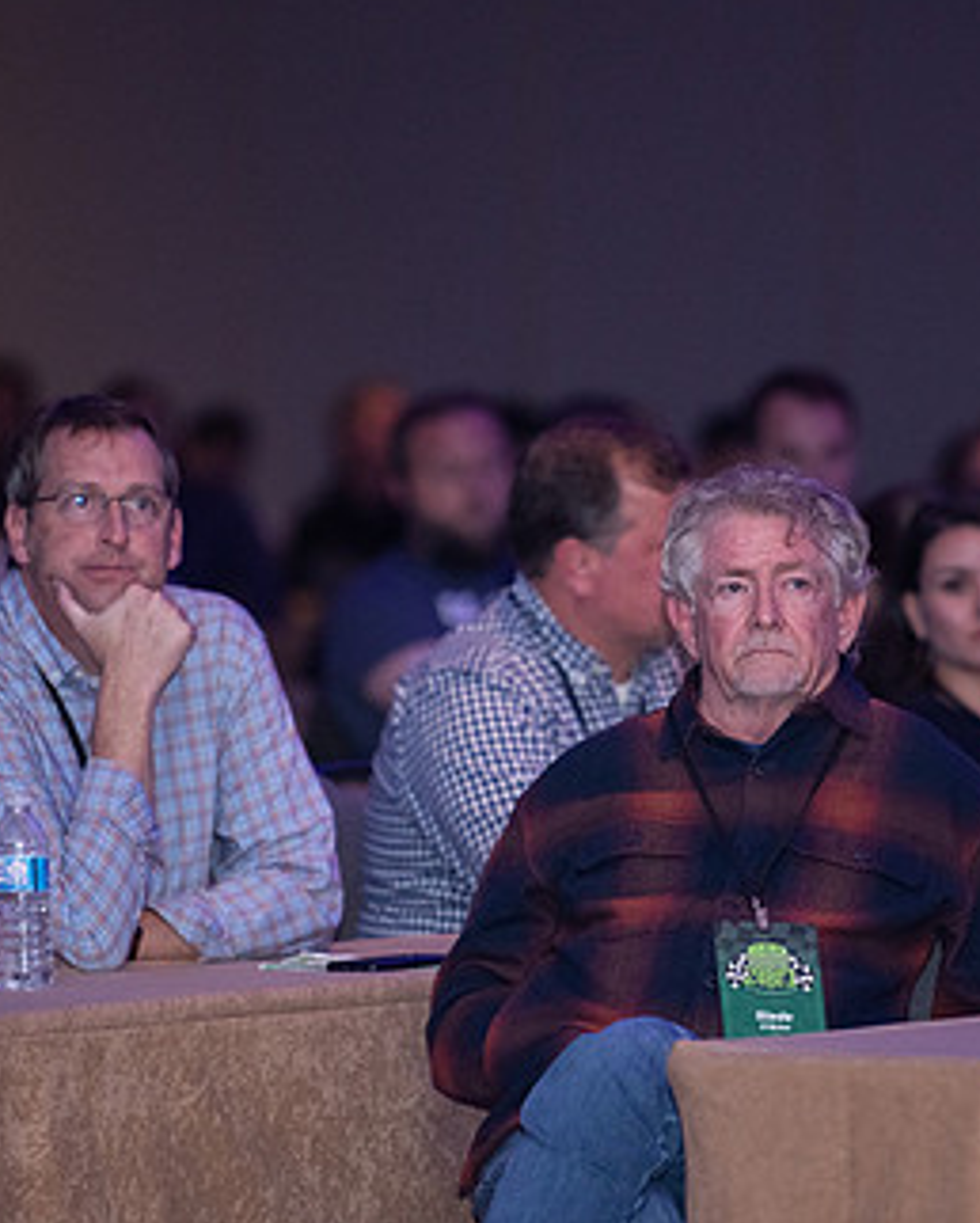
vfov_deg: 5.7
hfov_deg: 4.6
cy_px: 636
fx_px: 12243
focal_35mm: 338
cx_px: 558
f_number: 2.8
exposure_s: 1/200
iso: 1250
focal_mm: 200
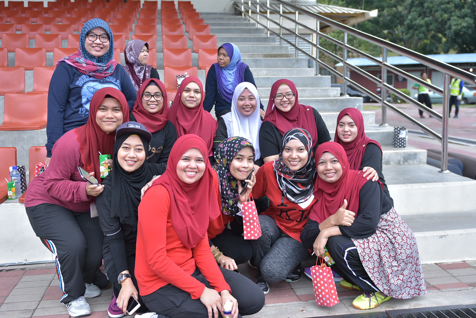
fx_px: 476
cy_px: 159
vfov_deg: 36.9
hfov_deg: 53.1
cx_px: 238
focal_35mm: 36
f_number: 2.8
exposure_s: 1/200
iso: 100
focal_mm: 24
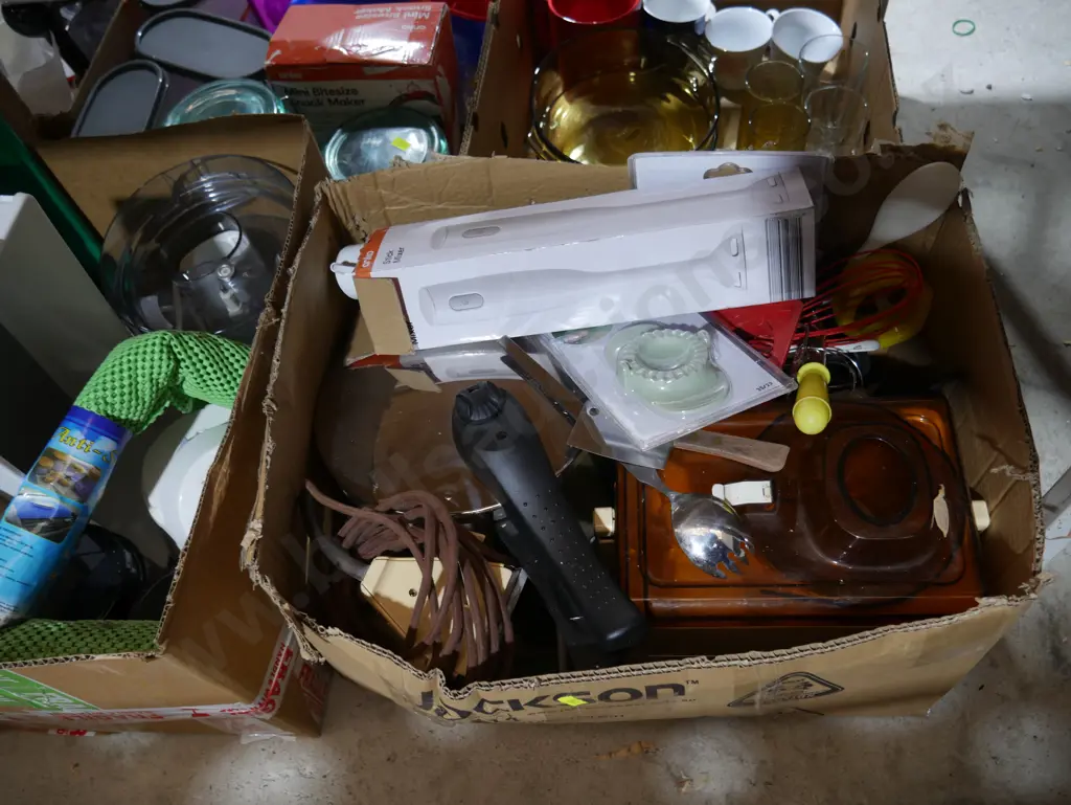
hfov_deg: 63.4
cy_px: 402
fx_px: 867
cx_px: 536
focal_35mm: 28
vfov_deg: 49.8
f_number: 3.5
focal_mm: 14
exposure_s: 1/60
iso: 500
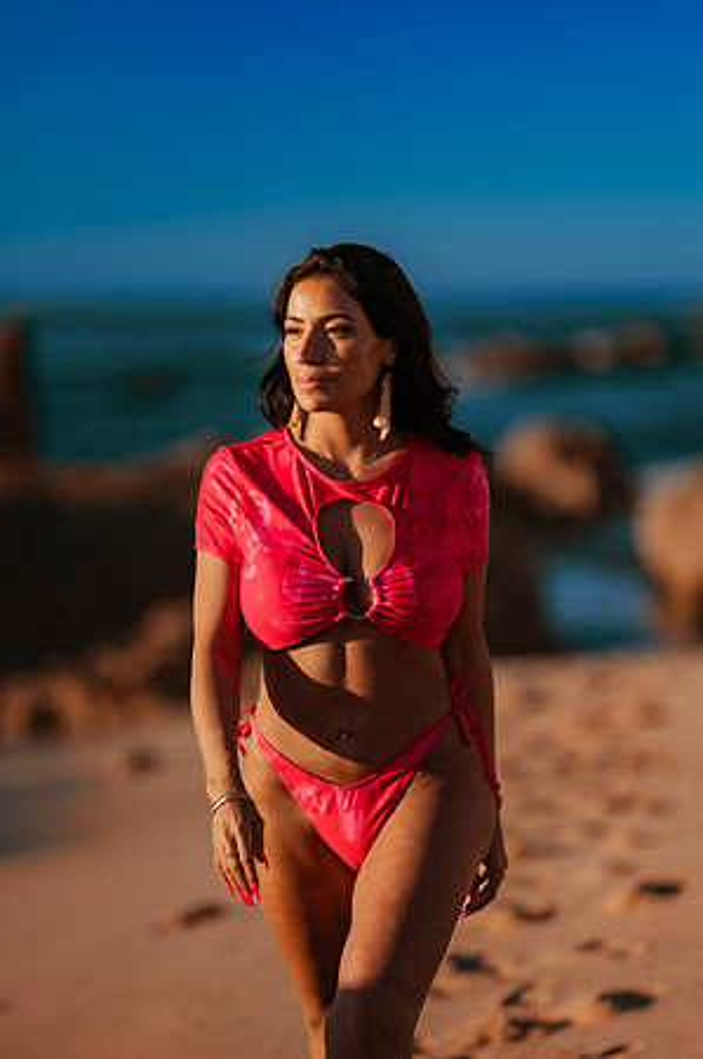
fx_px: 3963
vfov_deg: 15.2
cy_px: 530
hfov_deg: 10.1
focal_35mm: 135
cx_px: 352
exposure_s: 1/5000
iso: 100
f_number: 1.8
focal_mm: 135
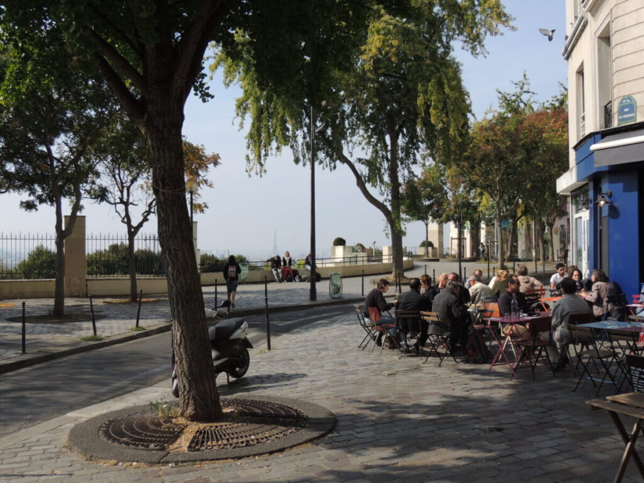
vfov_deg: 40.7
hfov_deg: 52.6
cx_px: 322
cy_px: 242
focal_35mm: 35
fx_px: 651
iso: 100
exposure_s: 1/1250
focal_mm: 6.2
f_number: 3.3
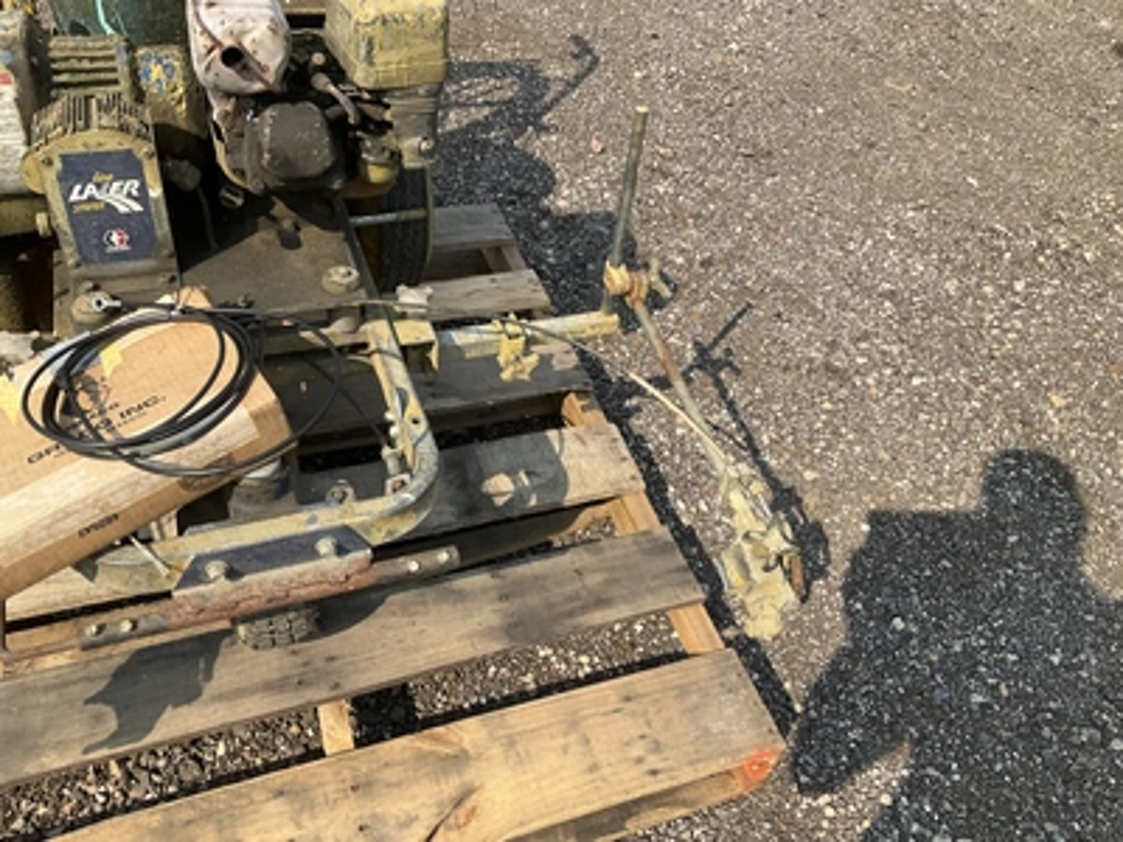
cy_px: 421
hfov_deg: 61.7
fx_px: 941
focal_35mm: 29
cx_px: 562
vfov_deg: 48.2
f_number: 1.8
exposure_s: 1/1250
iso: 25
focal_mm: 3
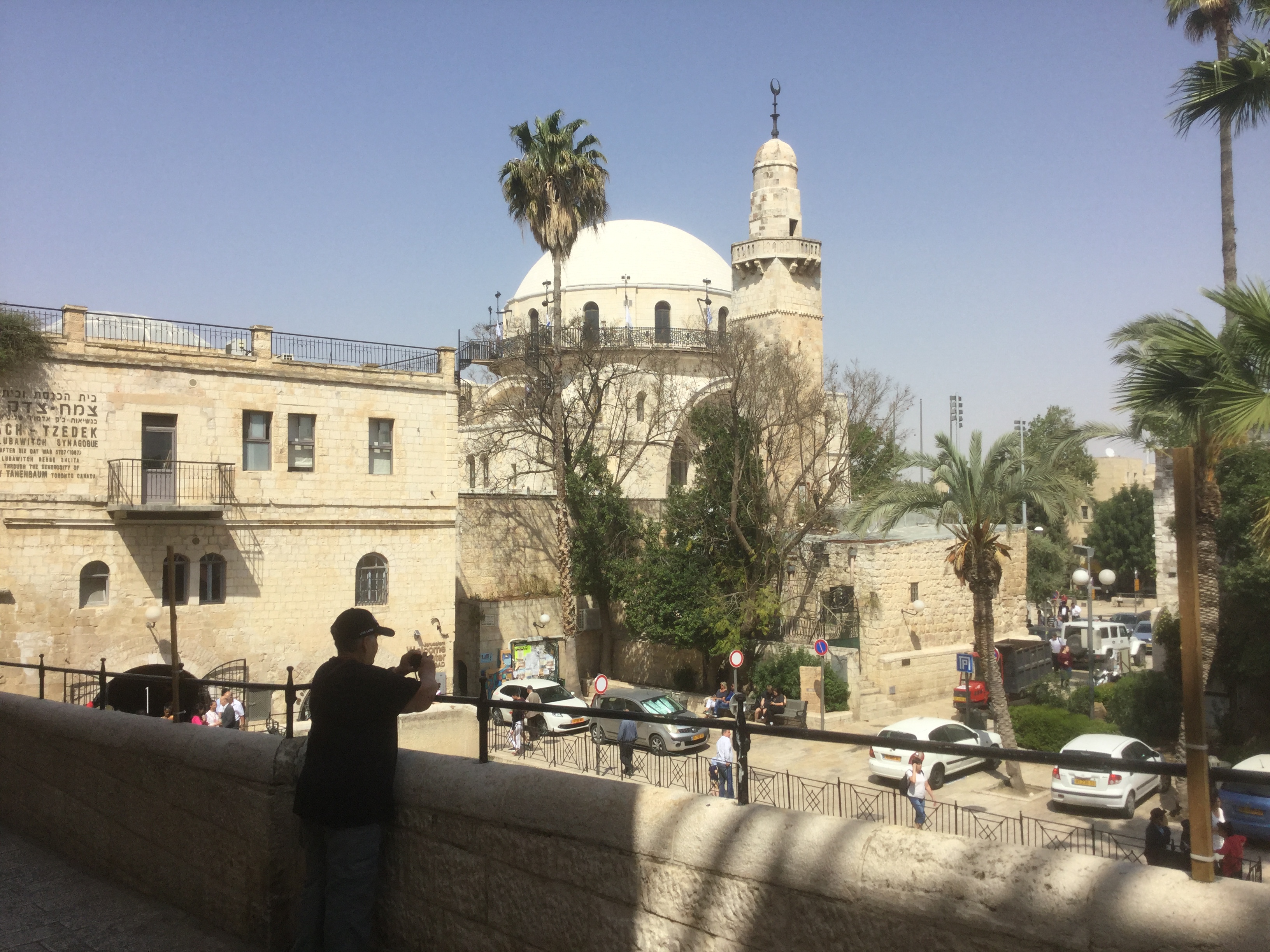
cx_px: 635
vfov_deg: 45.4
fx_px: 1137
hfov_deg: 58.4
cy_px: 476
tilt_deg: +2.0
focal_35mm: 31
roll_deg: -0.8
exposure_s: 1/1698
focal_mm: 3.3
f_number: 2.4
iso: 25
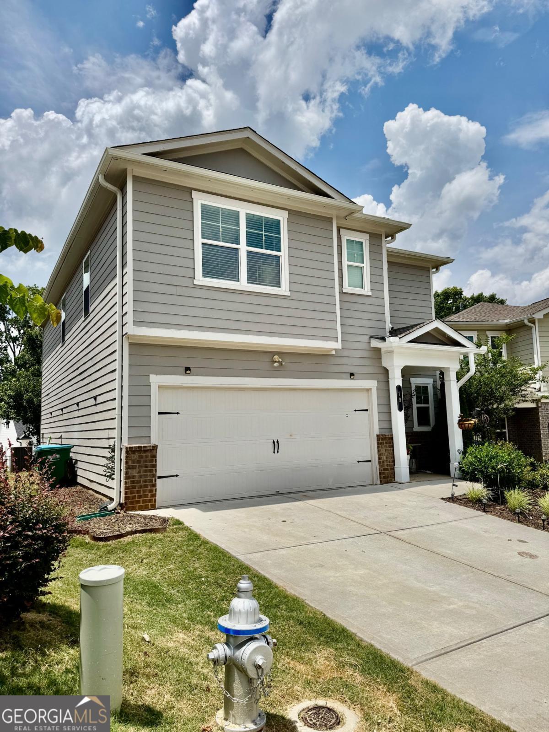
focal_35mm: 24
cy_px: 366
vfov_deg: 71.6
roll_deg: +1.6
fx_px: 508
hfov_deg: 56.8
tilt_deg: +6.1
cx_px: 274
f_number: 1.78
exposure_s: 1/10417
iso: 80
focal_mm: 6.76
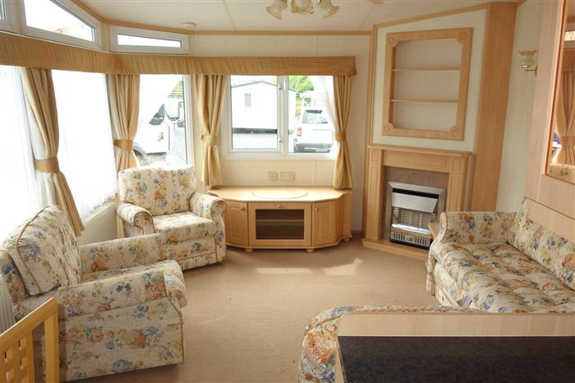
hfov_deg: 65.5
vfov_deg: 46.4
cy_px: 192
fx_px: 447
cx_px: 288
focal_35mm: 28
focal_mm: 10.4
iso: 125
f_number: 3.5
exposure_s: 1/100
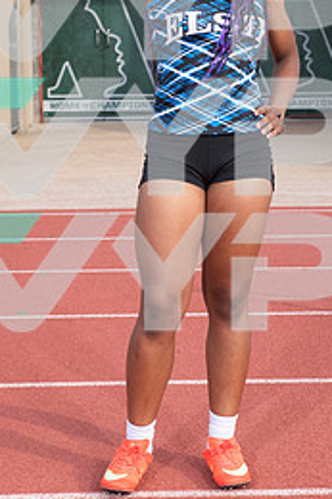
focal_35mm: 97
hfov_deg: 14.1
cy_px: 138
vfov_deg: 20.9
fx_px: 1344
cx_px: 213
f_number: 8
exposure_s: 1/320
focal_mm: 56
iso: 160
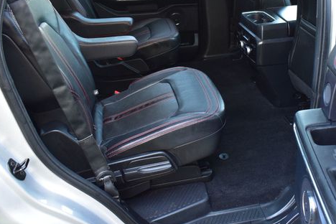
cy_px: 91
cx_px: 198
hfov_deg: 47.2
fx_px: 383
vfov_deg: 32.5
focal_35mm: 41
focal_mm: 20
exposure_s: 1/20
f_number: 6.3
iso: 400
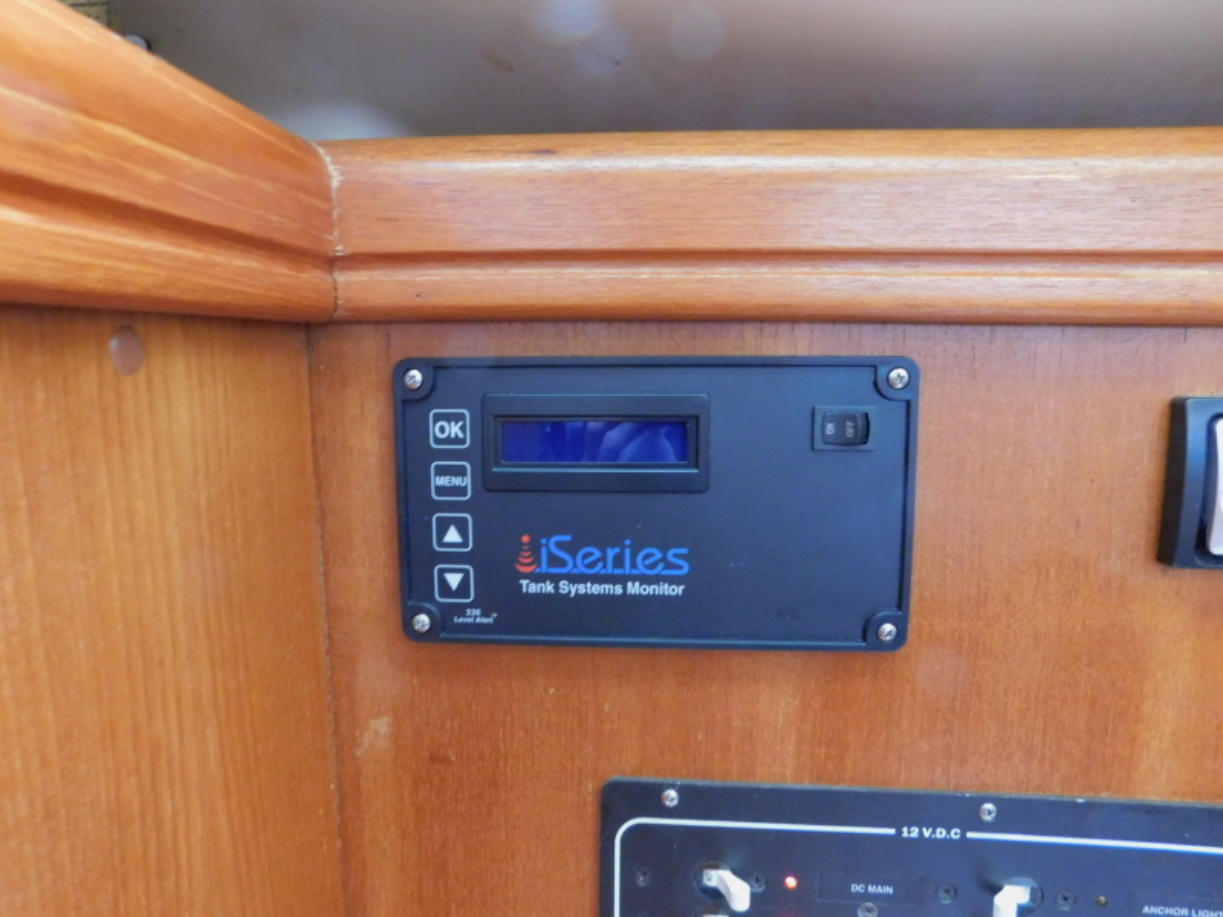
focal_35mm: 23
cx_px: 612
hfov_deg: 73.9
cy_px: 458
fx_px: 813
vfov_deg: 58.9
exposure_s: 1/8
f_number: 3
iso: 560
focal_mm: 4
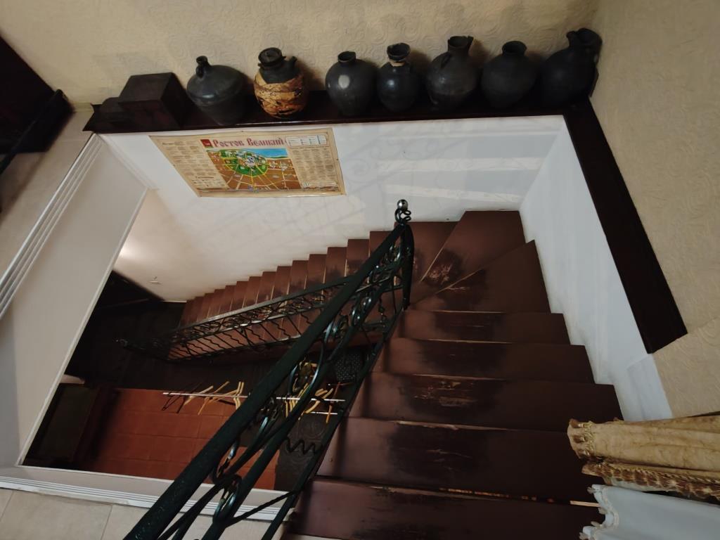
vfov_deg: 78.1
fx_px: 333
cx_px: 360
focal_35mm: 16
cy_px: 270
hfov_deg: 94.5
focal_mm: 1.96
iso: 1000
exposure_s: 1/20
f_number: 2.2
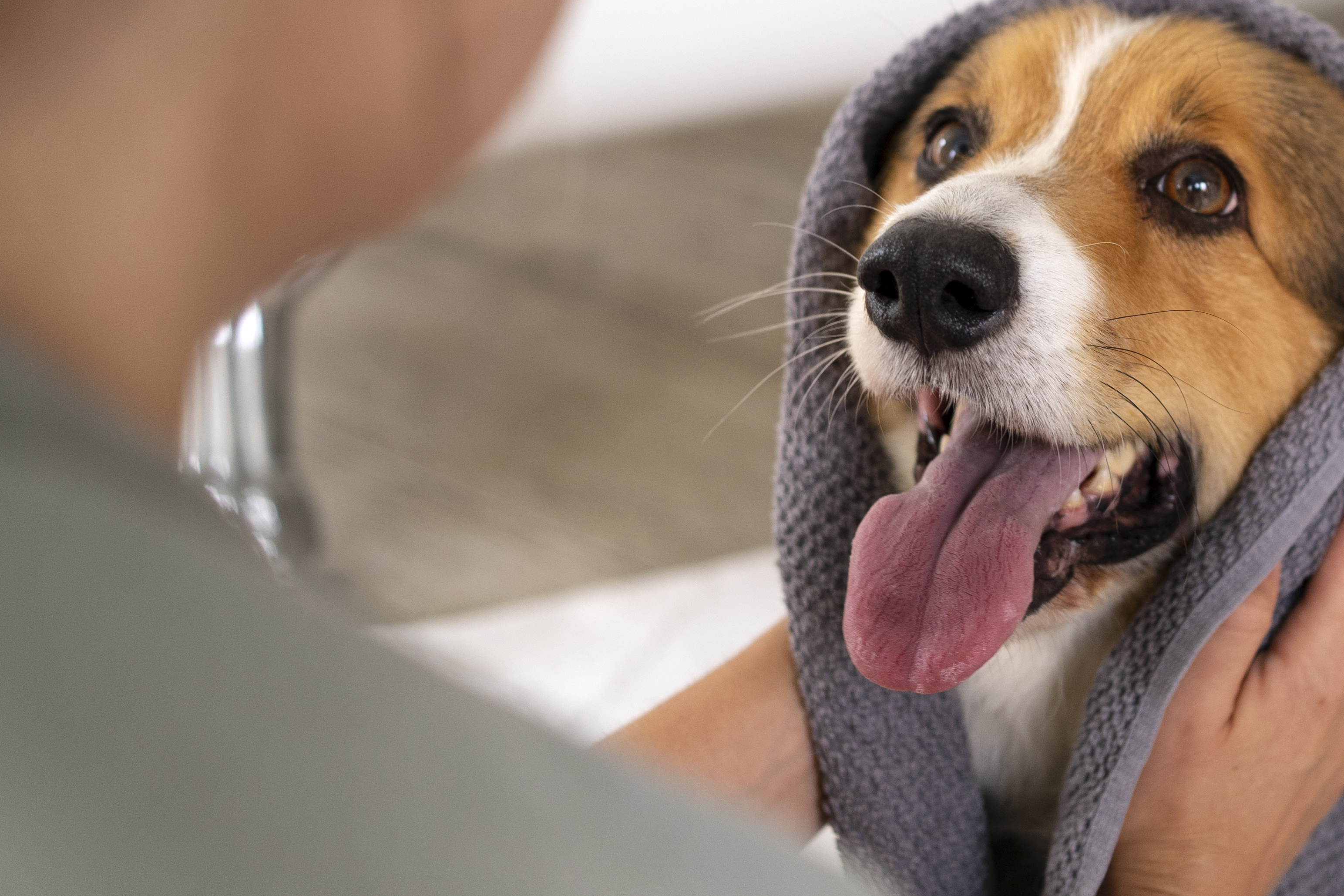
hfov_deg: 29.1
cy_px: 268
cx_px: 1038
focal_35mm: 68
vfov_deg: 19.9
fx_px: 2539
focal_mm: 35
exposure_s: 1/200
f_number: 3.2
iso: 320
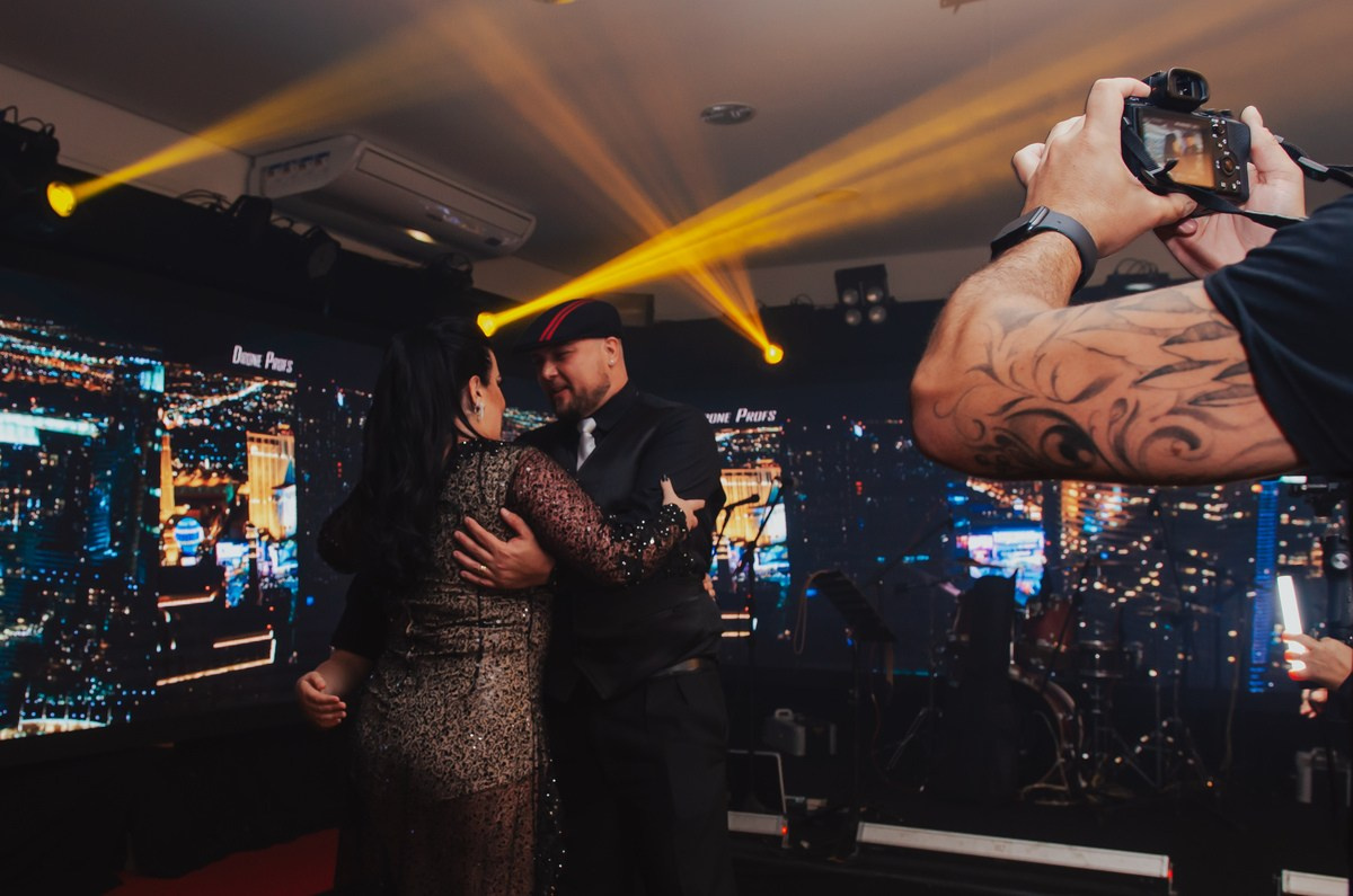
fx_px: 1241
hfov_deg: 56.8
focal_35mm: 33
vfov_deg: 39.6
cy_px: 508
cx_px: 539
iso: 500
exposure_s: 1/50
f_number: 3.5
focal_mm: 18
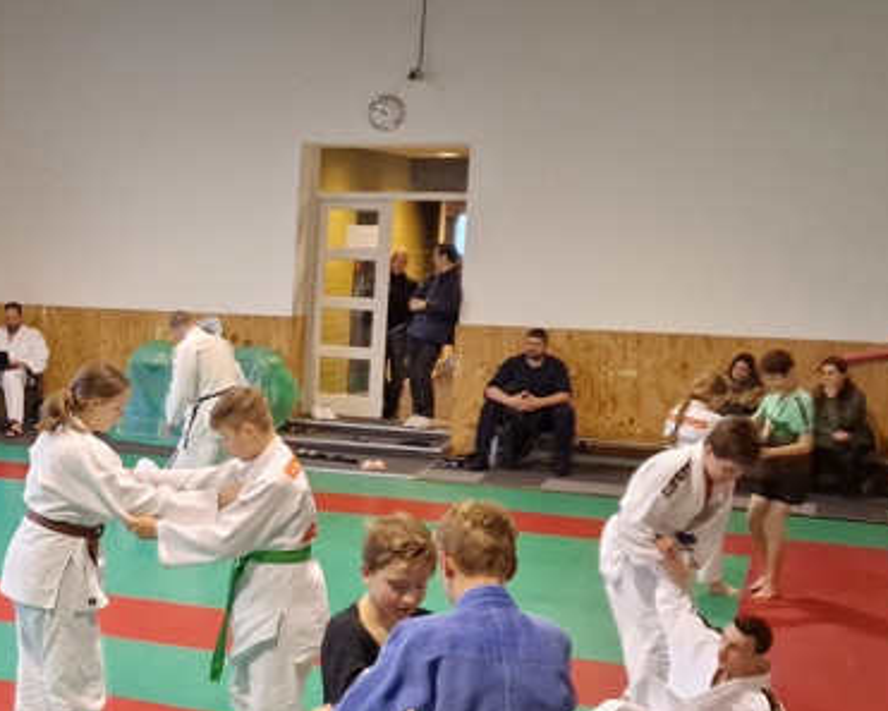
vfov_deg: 24.5
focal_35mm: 62
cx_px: 43
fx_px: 1630
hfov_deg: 28.9
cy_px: 455
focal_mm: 6.4
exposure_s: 1/100
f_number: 1.8
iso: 400
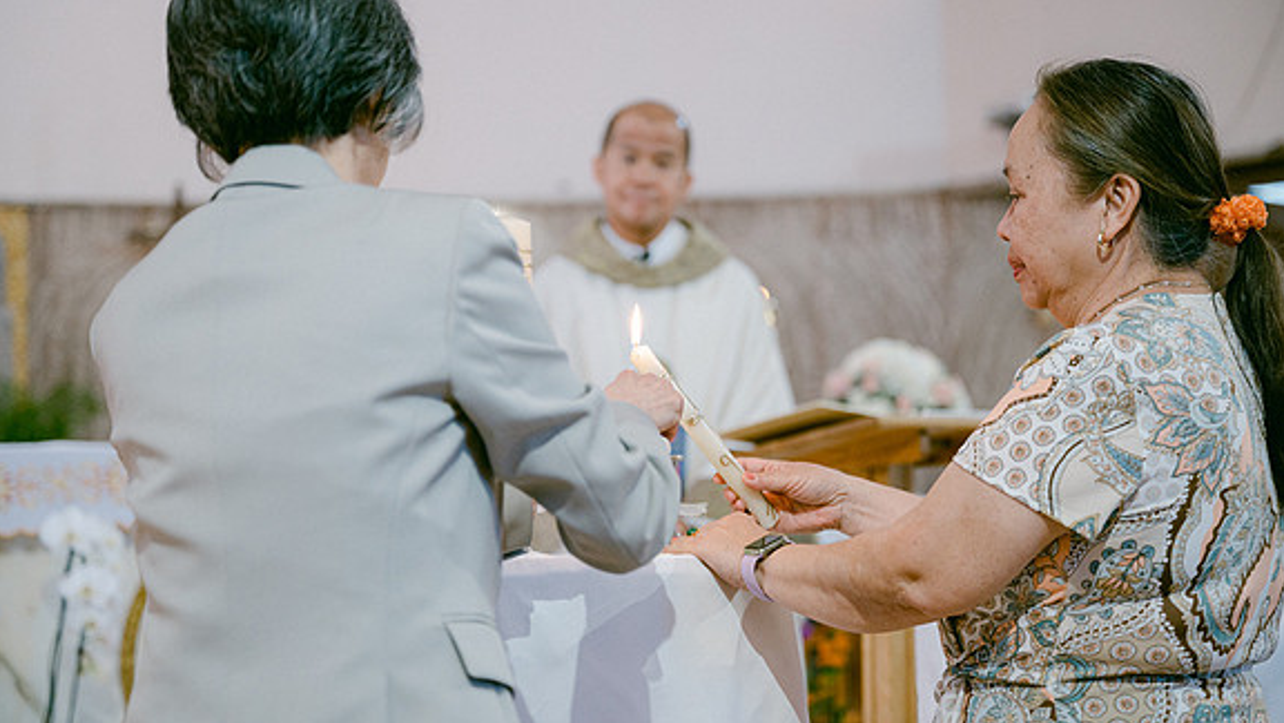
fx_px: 2622
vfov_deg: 15.7
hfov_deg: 27.5
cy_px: 303
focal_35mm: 77
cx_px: 626
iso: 500
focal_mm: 70
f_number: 2.8
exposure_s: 1/125
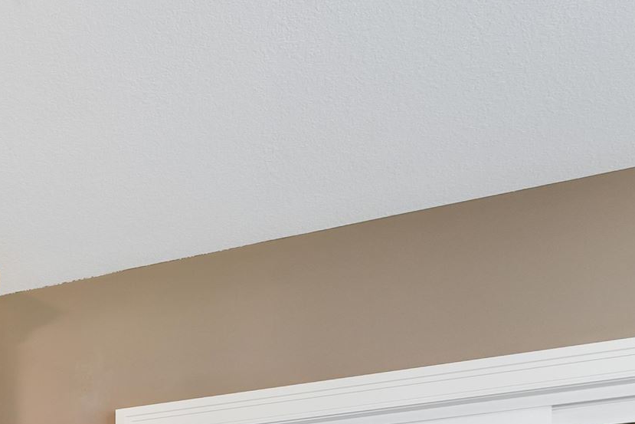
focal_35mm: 63
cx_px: -446
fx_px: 1111
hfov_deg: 22.3
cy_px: 693
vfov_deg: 18.3
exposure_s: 1/13
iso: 250
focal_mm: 17
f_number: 10
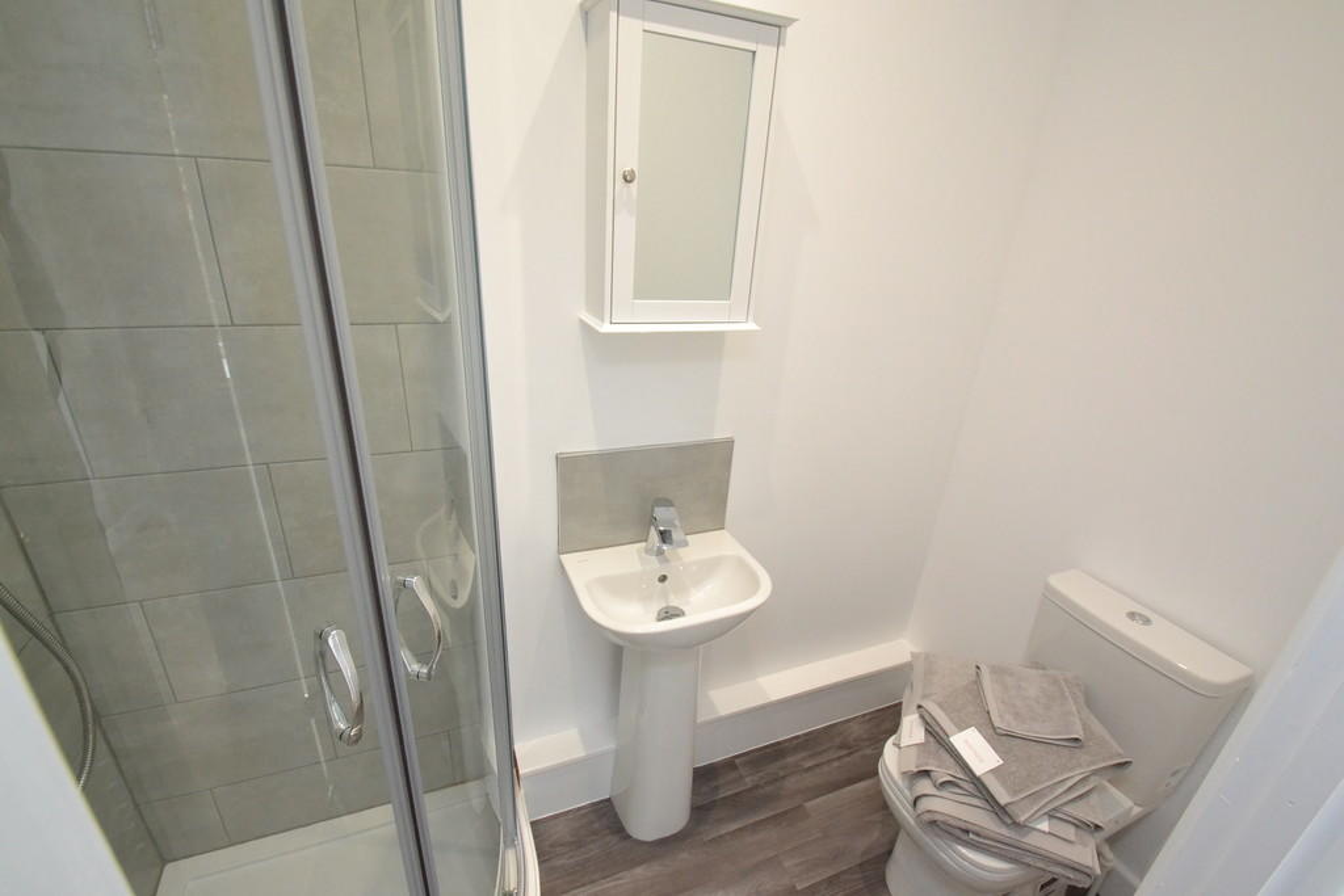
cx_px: 672
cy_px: 448
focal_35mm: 15
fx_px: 560
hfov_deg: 100.4
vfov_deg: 77.3
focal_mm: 10
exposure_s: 1/60
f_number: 8
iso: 2800
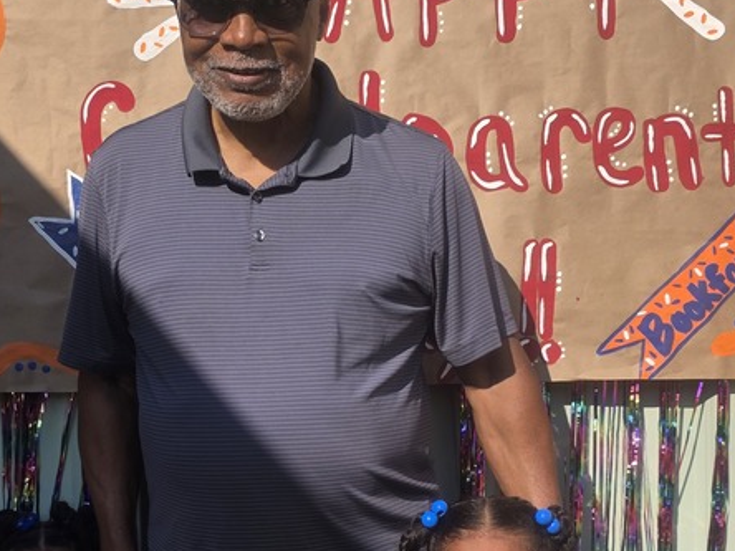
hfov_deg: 36.0
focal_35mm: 53
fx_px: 1125
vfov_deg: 26.9
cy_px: 455
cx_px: 288
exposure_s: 1/6809
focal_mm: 6.3
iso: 80
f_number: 1.7
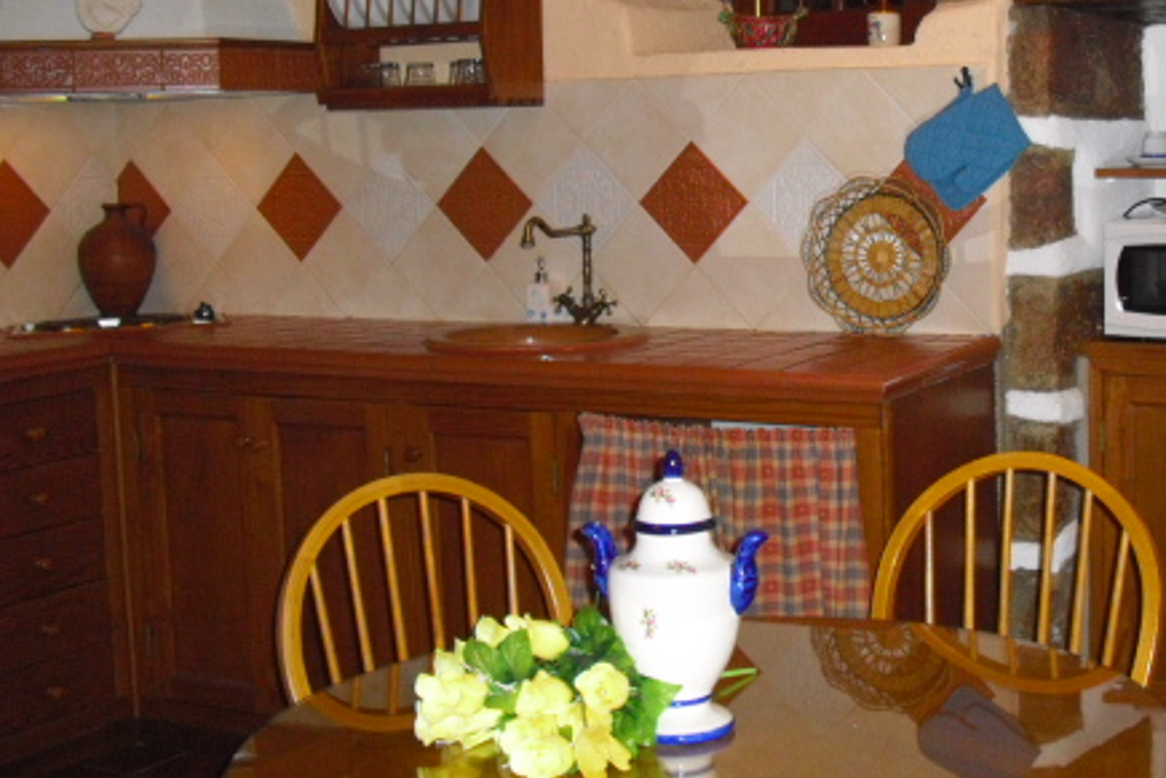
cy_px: 211
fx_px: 1879
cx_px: 848
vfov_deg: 23.2
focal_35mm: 58
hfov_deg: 33.9
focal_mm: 6.2
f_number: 2.8
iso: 400
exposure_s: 1/60
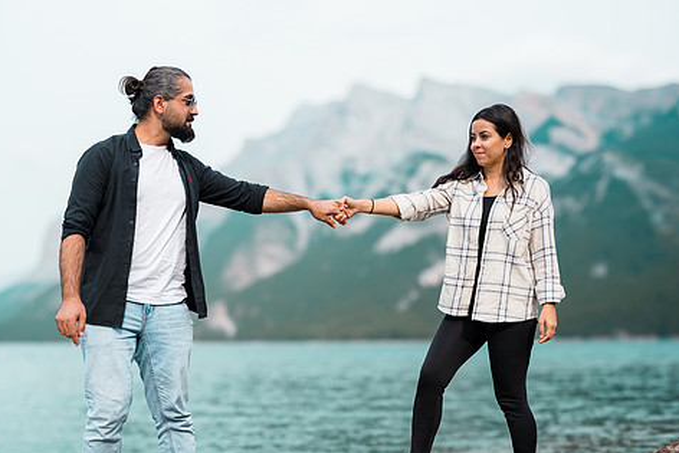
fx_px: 811
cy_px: 277
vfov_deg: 31.1
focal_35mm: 43
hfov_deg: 45.1
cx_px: 265
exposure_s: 1/3200
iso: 200
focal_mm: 35
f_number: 2.8
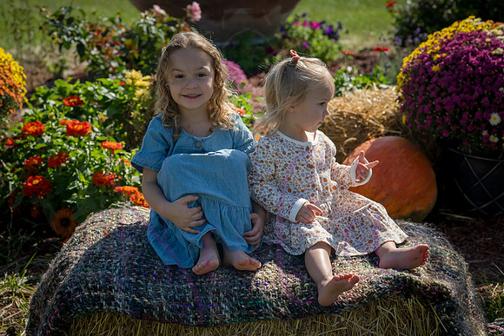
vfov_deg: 16.1
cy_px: 168
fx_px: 1190
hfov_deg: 23.9
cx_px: 252
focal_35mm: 85
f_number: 6.3
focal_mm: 85
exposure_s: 1/1250
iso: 400
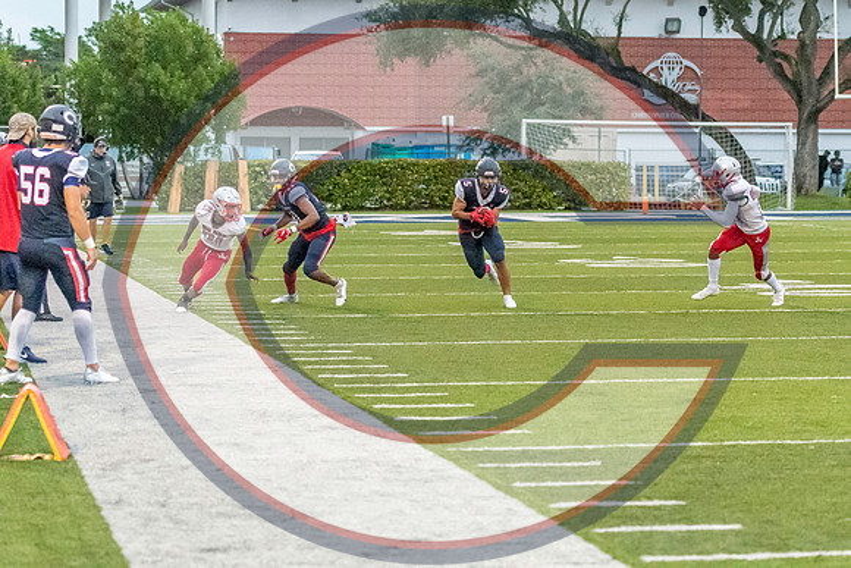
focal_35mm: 130
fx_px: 3069
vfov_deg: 10.6
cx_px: 526
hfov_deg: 15.8
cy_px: 217
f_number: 2.8
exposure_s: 1/2500
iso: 11400
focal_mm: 70
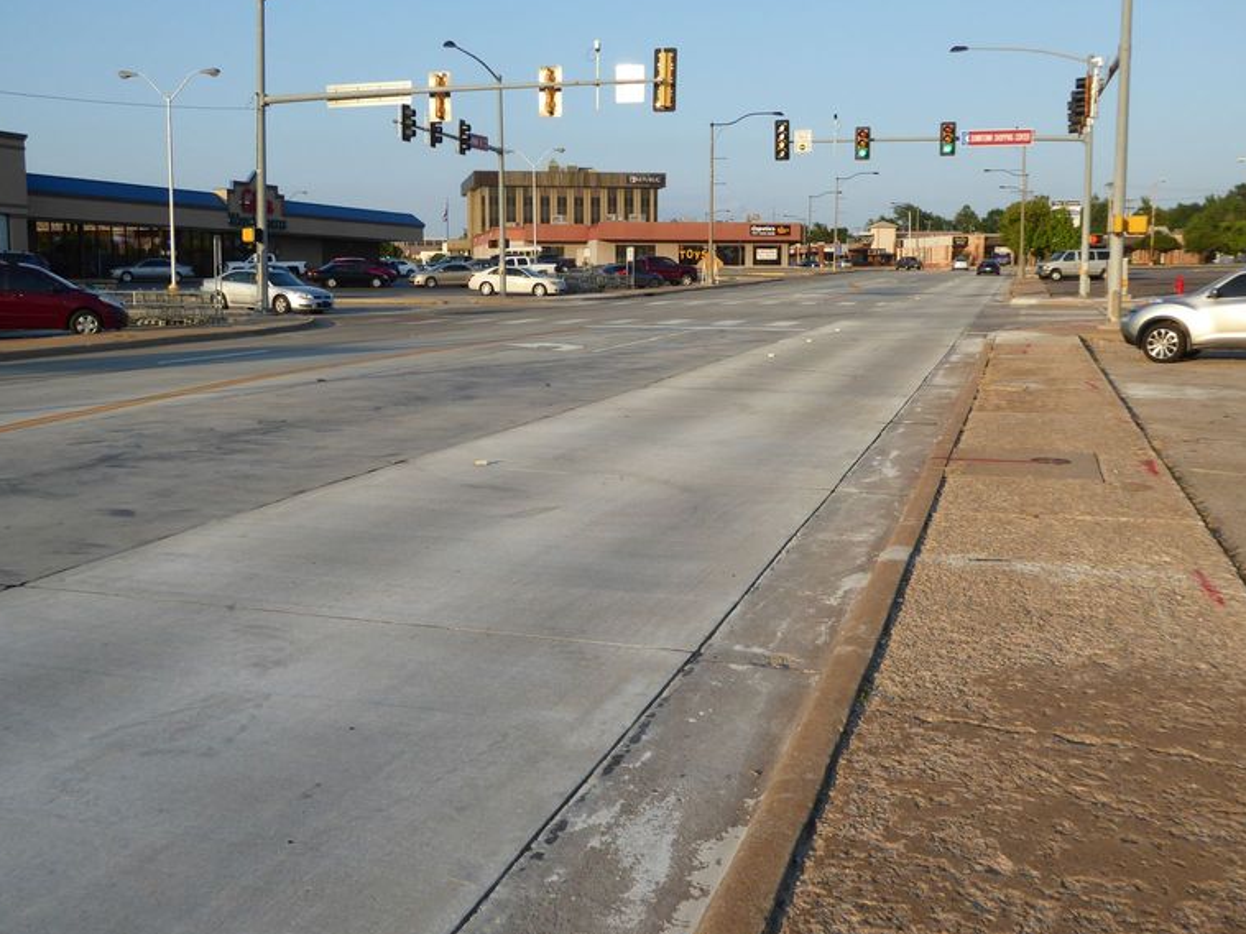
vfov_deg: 37.7
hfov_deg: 49.0
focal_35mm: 38
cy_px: 452
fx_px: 1367
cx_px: 605
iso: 80
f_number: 3.7
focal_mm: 6.3
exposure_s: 1/400
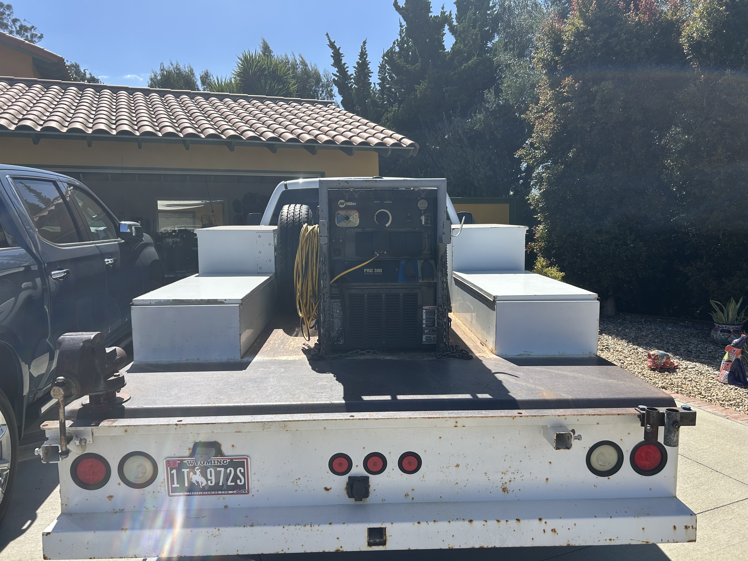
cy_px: 280
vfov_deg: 53.1
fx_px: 562
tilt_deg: -5.4
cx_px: 374
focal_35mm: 26
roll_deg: +1.3
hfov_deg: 67.3
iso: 50
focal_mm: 5.7
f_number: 1.5
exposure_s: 1/3356
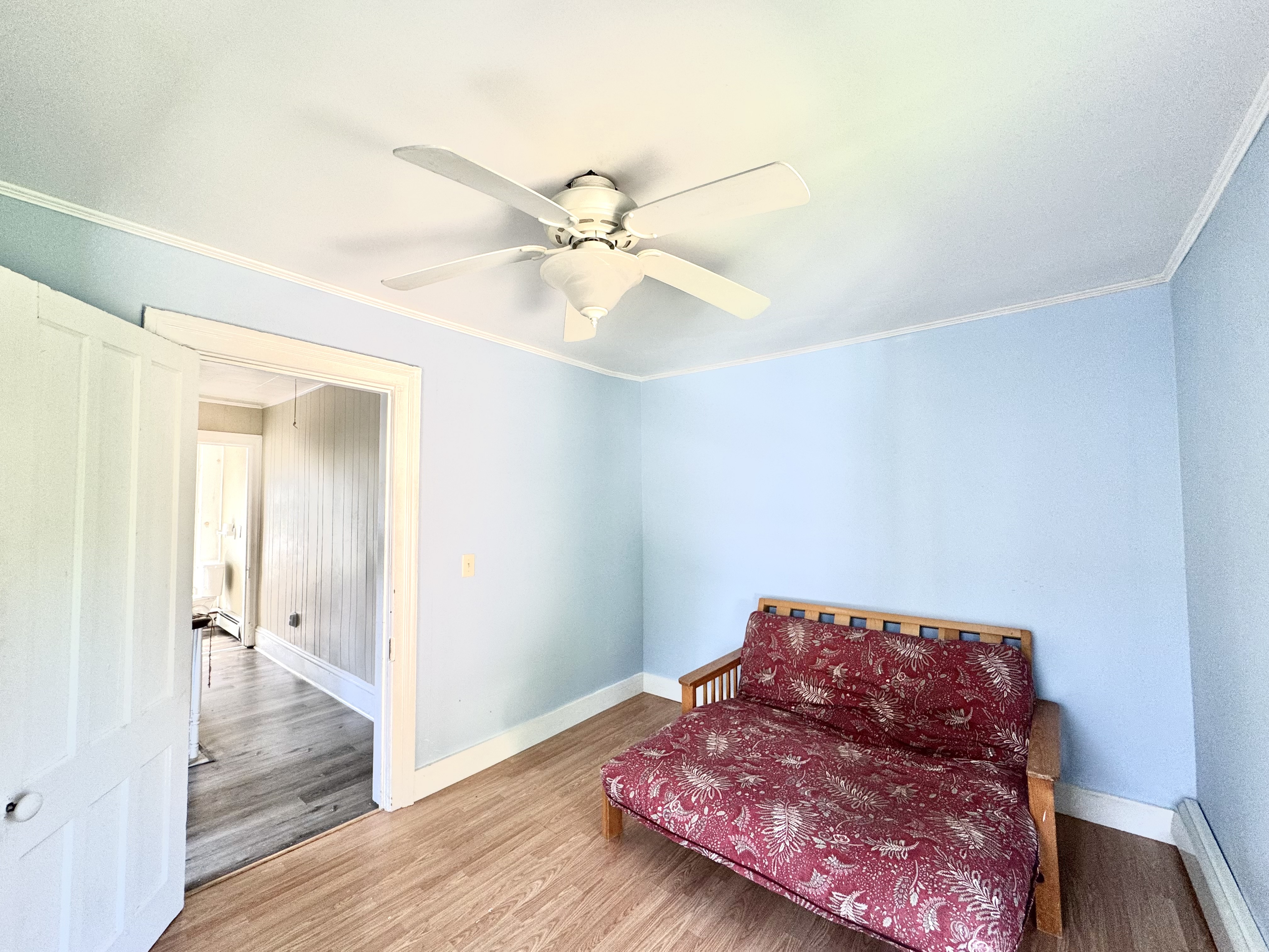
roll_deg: +0.1
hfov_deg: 102.1
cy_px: 476
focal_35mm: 14
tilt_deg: +1.1
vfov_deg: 85.7
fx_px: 513
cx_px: 634
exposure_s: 1/99
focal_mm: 2.22
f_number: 2.2
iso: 100
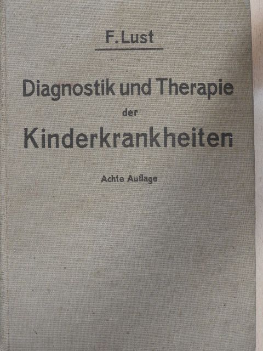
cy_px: 176
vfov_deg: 34.9
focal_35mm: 55
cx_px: 132
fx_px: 557
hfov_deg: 26.6
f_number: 4
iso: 450
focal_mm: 9.9
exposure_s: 1/8
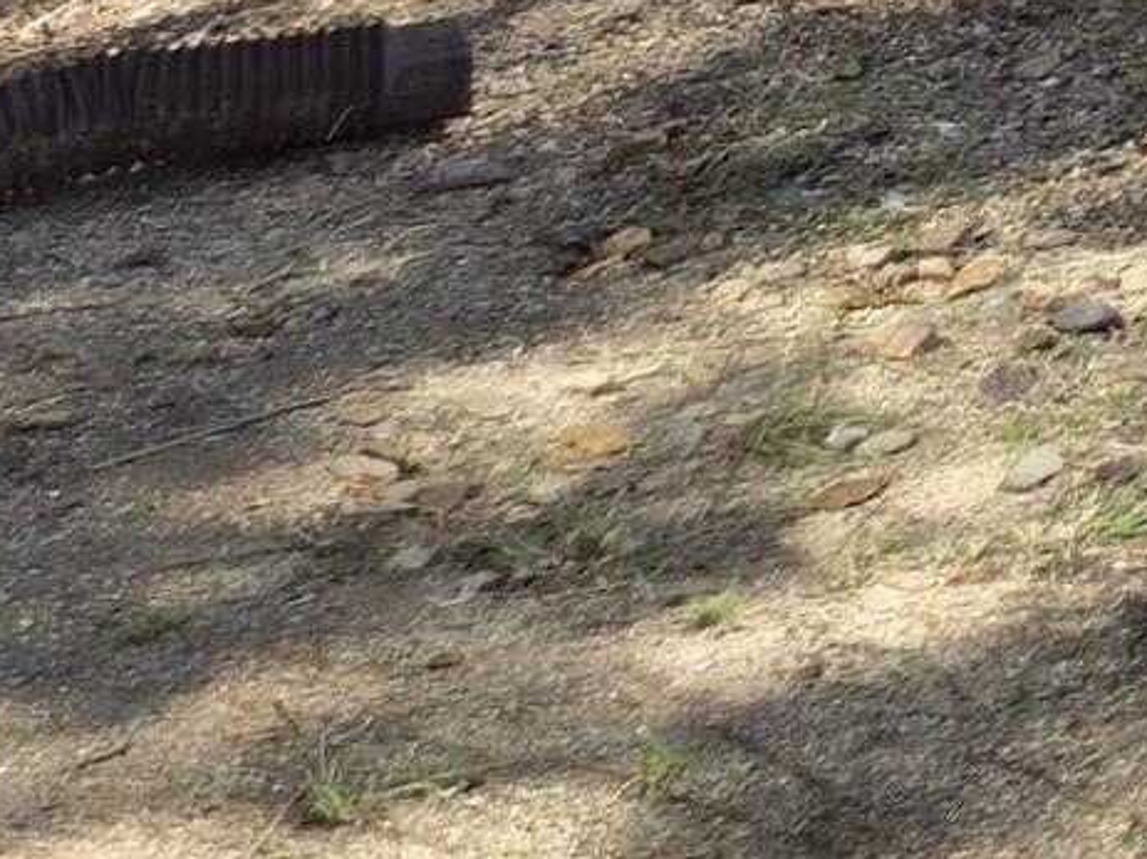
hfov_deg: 10.7
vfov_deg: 8.9
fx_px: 4936
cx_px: 3015
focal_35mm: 149
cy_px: -1265
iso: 25
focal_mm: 5.4
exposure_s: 1/481
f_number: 1.8
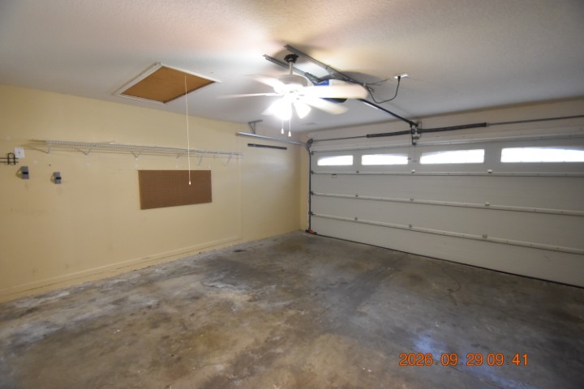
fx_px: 243
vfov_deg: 77.3
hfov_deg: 100.4
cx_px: 292
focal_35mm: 15
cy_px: 194
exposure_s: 1/60
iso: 2000
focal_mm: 10
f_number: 3.5
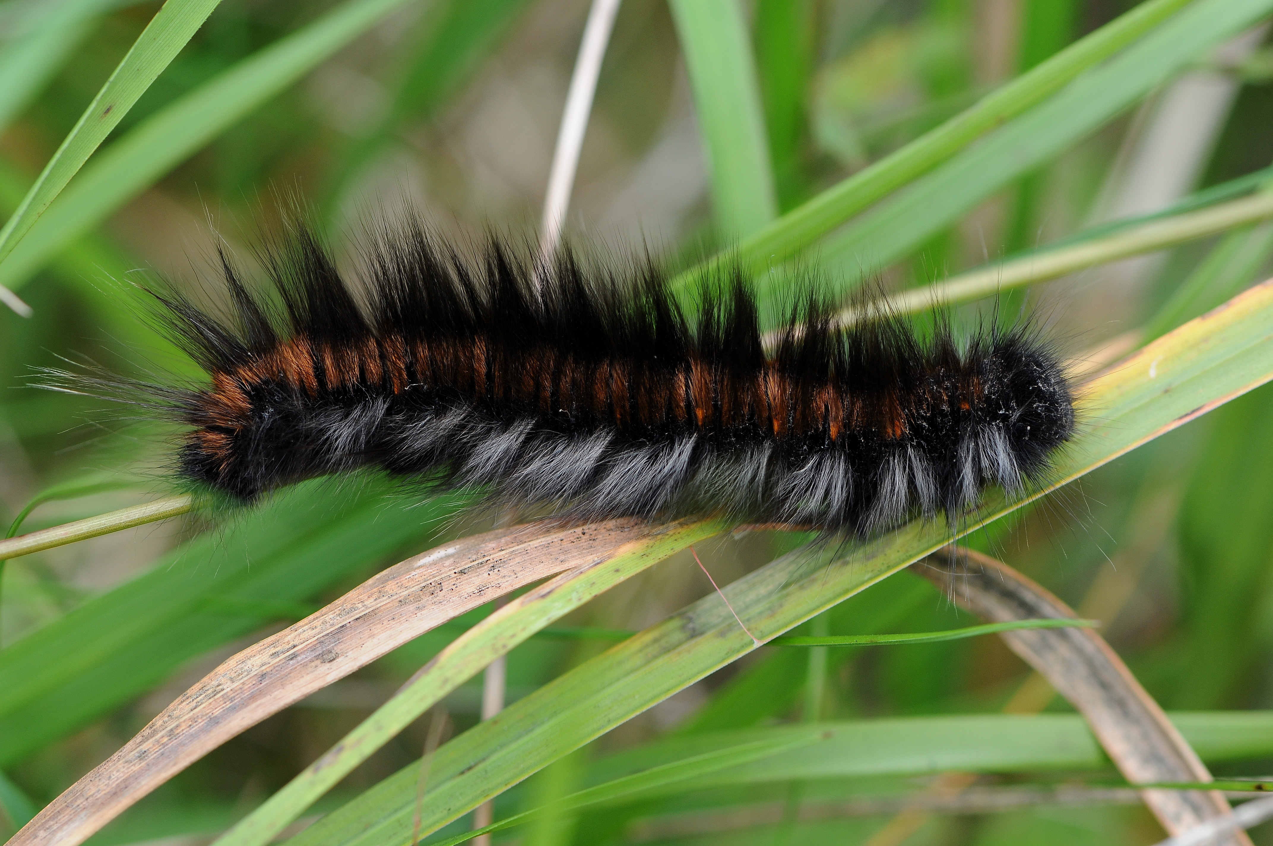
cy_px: 423
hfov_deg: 13.1
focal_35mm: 158
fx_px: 5563
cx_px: 636
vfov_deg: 8.7
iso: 200
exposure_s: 1/160
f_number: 6.3
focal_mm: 105
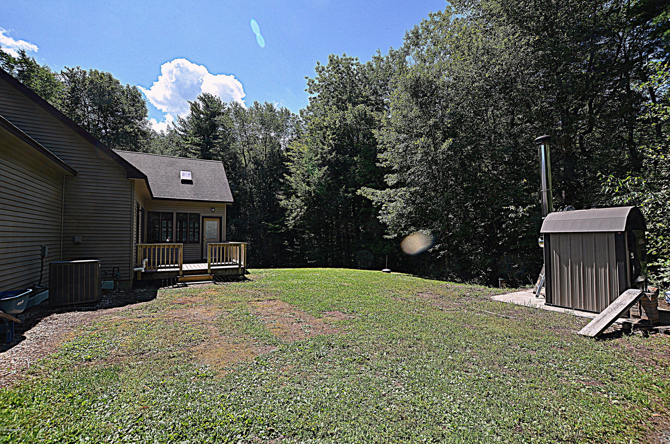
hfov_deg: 100.5
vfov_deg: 77.1
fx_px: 279
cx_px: 335
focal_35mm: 15
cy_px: 222
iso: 110
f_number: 8
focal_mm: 10
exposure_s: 1/250
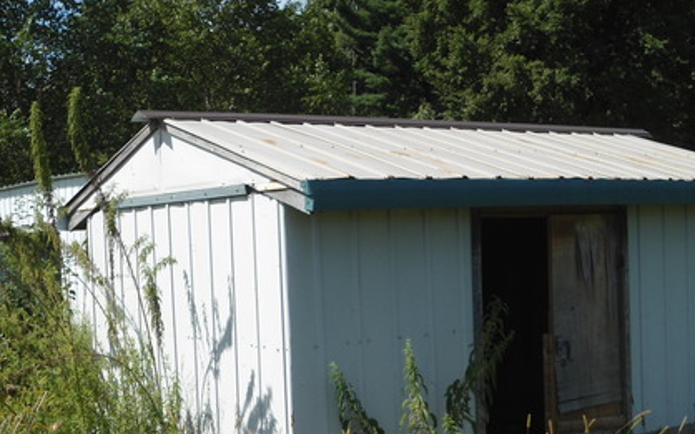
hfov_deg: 34.0
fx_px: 1136
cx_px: 324
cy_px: 286
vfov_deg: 21.5
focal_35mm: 60
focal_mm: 6.7
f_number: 3.2
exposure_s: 1/1000
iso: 80
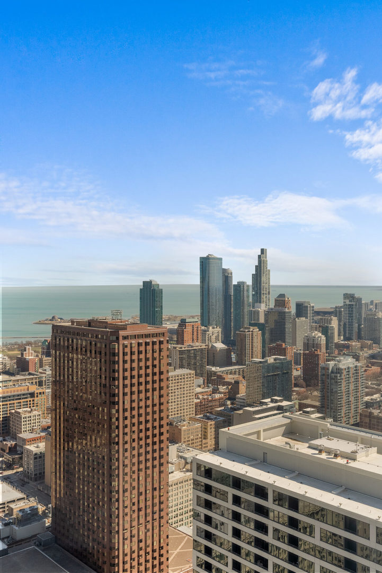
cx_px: 191
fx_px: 557
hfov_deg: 37.9
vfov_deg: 54.4
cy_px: 286
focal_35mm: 35
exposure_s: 1/500
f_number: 9
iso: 200
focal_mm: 35
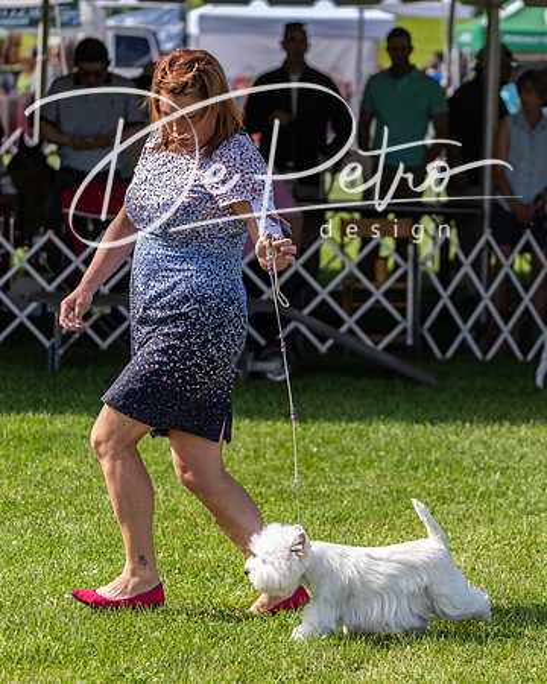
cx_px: 344
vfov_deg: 11.1
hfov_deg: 8.9
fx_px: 3520
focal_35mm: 174
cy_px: 365
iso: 640
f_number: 4
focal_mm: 107
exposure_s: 1/2000
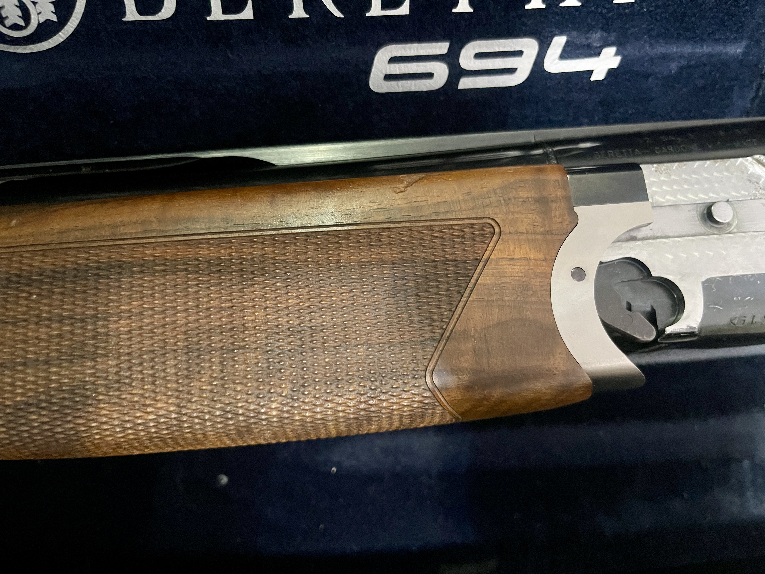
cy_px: 287
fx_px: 552
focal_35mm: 25
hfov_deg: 69.4
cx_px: 382
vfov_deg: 54.9
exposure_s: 1/25
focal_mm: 5.1
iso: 800
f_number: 1.6
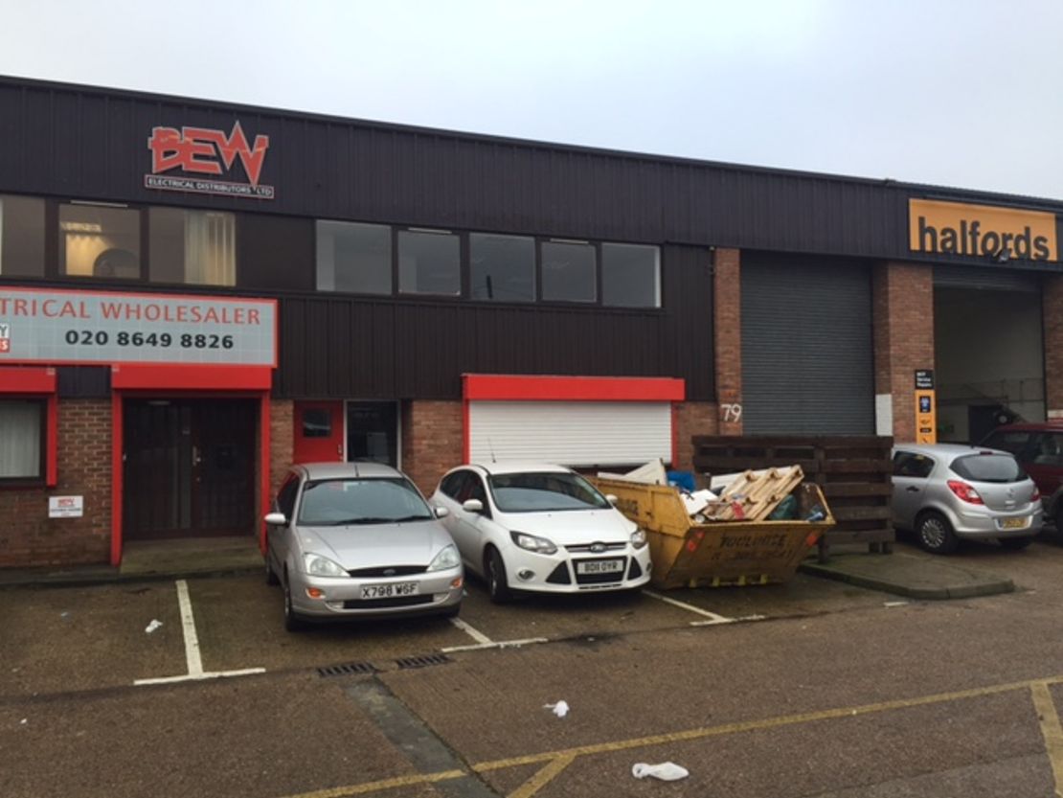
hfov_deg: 61.6
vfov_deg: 48.2
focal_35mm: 29
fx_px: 891
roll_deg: +0.9
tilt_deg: +3.4
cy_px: 399
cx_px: 532
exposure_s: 1/120
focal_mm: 4.15
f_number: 2.2
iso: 32
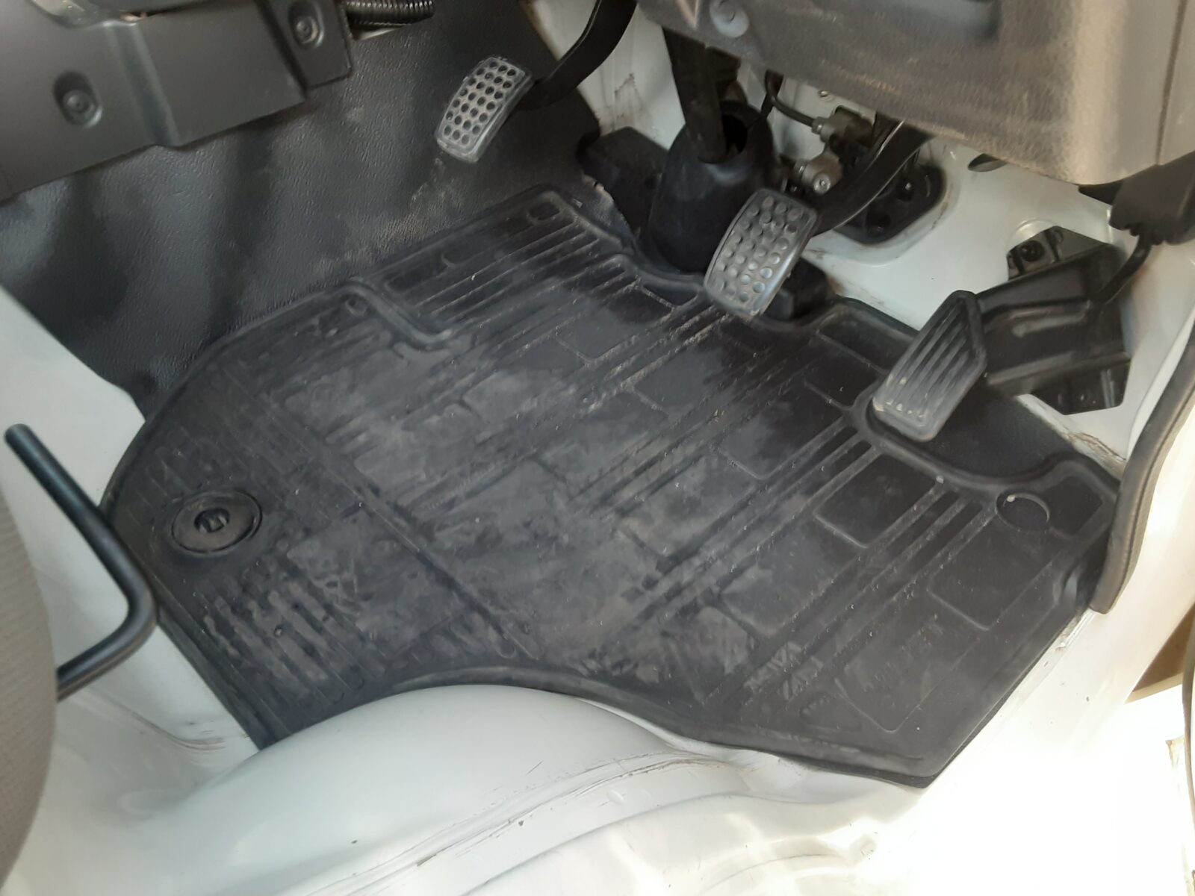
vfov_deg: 51.4
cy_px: 448
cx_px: 598
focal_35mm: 27
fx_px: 932
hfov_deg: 65.3
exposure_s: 1/50
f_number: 1.9
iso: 125
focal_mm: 2.91
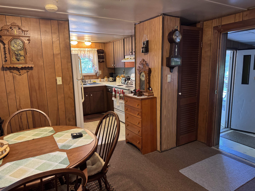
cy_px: 96
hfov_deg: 71.6
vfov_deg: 56.8
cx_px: 128
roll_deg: +0.8
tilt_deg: -9.1
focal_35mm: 24
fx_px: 177
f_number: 1.78
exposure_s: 1/60
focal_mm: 6.76
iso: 500
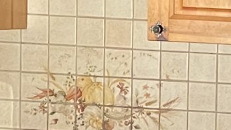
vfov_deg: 5.8
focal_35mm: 210
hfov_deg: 9.7
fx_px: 1286
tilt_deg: -6.5
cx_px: 427
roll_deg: -1.9
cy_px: 137
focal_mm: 4.2
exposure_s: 1/50
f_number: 1.6
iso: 400
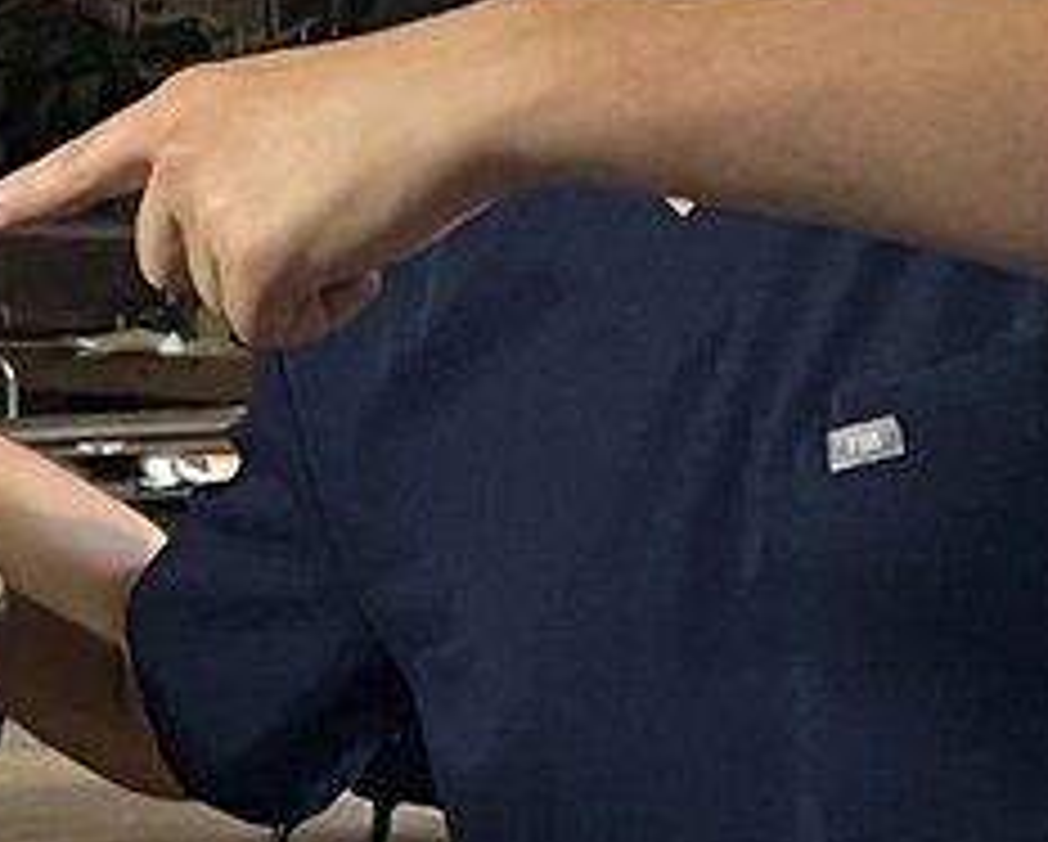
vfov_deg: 8.8
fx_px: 5404
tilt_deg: -11.2
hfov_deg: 10.6
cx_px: -576
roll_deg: -0.2
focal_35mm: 174
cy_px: 1058
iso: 640
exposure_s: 1/30
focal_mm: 5.1
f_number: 1.6
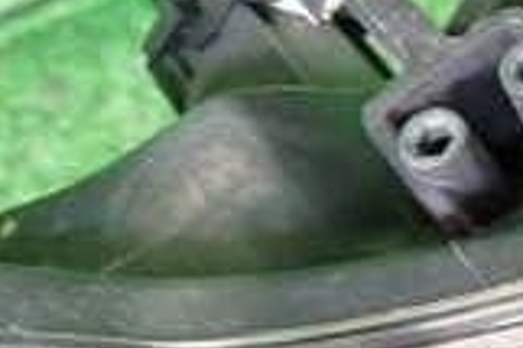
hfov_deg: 17.9
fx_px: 1408
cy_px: 62
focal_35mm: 97
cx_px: 867
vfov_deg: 14.0
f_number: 2
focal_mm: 4.5
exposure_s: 1/30
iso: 250
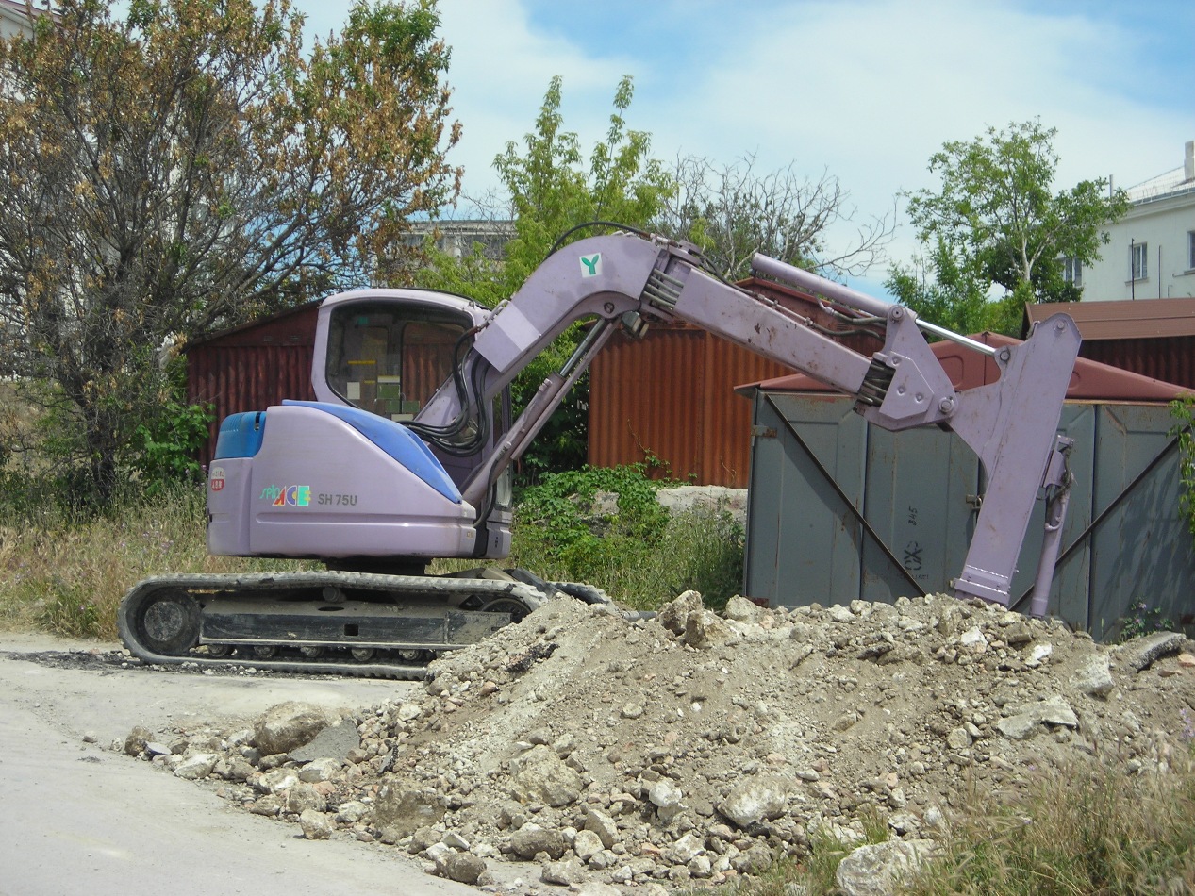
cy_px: 448
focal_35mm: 77
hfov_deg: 25.3
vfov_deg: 19.1
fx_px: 2658
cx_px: 598
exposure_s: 1/146
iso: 50
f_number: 8.4
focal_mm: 12.7
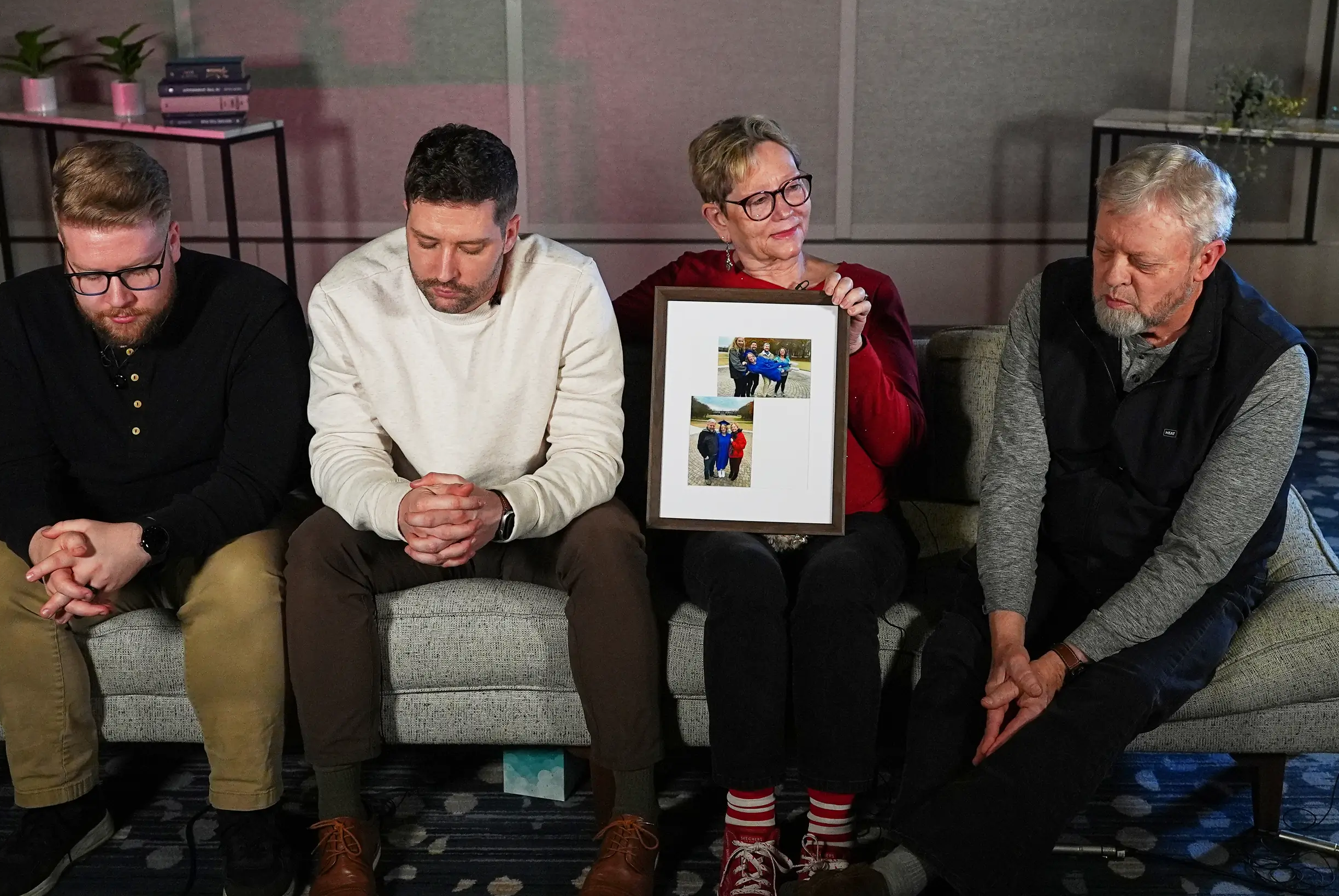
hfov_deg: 41.9
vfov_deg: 28.7
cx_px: 674
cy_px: 454
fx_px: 1750
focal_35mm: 47
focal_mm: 30
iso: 2000
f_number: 3.2
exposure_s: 1/500
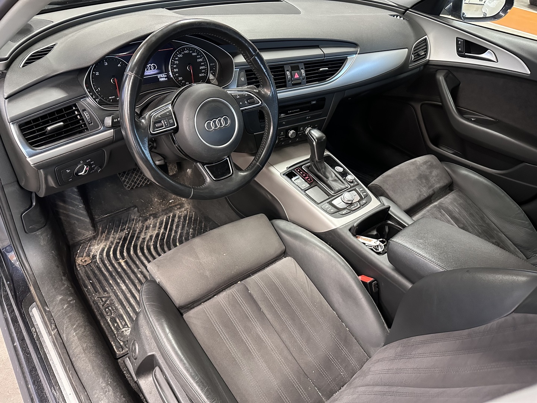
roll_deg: -7.8
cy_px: 202
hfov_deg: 71.6
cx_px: 268
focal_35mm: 24
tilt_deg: -39.4
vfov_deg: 56.8
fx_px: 372
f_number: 1.78
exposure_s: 1/33
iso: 640
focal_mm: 6.86
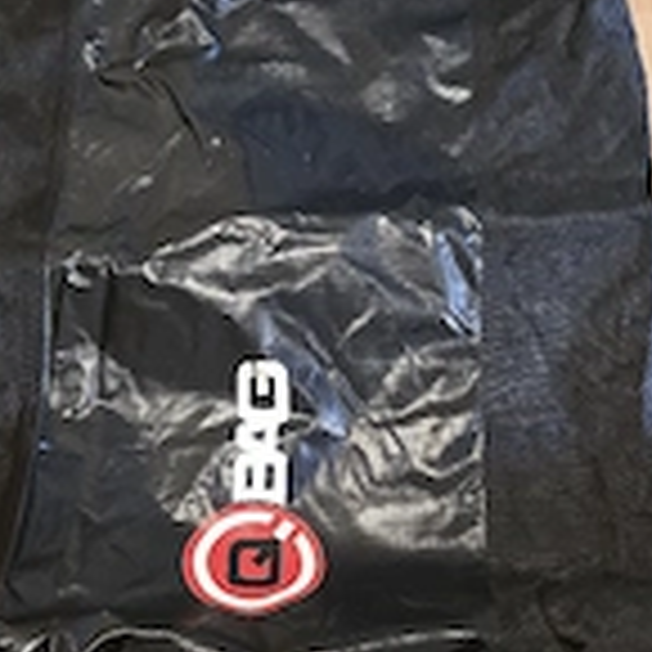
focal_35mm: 56
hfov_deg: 30.6
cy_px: 495
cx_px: 319
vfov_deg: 30.0
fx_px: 1193
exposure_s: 1/101
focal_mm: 5.4
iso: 1000
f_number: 1.8
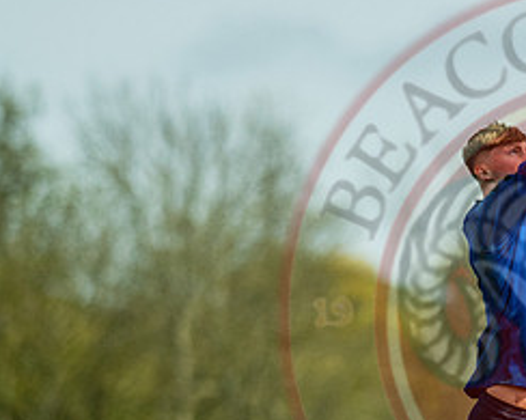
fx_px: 8170
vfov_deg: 2.9
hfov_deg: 3.7
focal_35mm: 525
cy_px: 349
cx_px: 466
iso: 400
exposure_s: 1/32000
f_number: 1.8
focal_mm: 135
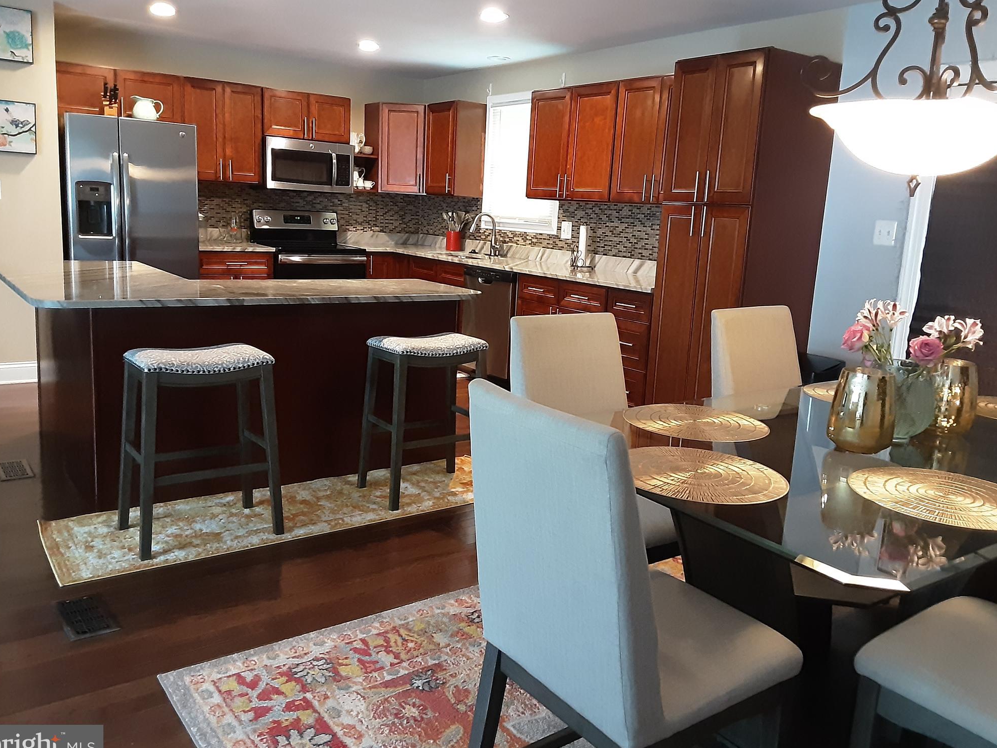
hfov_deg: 61.7
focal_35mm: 29
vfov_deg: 48.2
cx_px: 494
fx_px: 835
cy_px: 379
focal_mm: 2.9
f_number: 1.9
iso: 400
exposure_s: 1/20
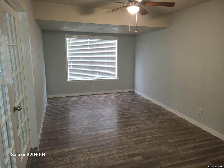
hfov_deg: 67.3
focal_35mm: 26
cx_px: 112
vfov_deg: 53.1
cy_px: 84
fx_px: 168
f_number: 1.8
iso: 125
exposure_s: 1/20
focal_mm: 5.4
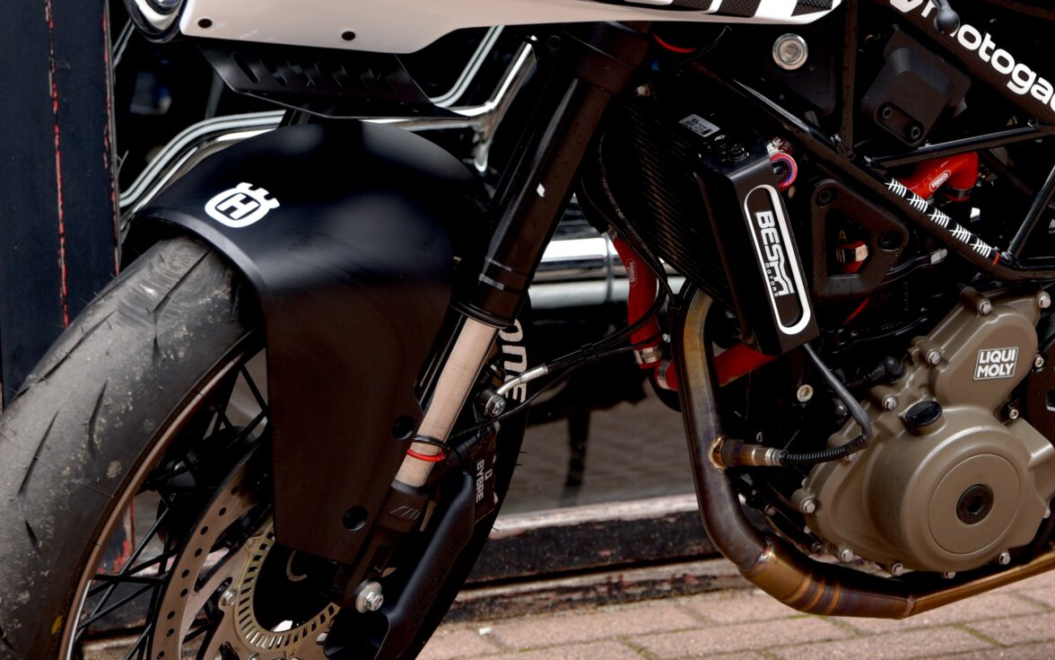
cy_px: 140
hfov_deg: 18.6
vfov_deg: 11.8
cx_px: 840
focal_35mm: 111
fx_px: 3191
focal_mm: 50
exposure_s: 1/80
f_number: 4.5
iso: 100
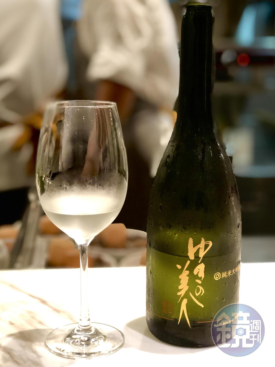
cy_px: 184
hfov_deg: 25.6
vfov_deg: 33.8
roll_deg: +2.8
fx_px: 604
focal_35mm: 57
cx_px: 138
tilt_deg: -11.2
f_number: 2.8
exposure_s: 1/30
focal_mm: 6.6
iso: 250
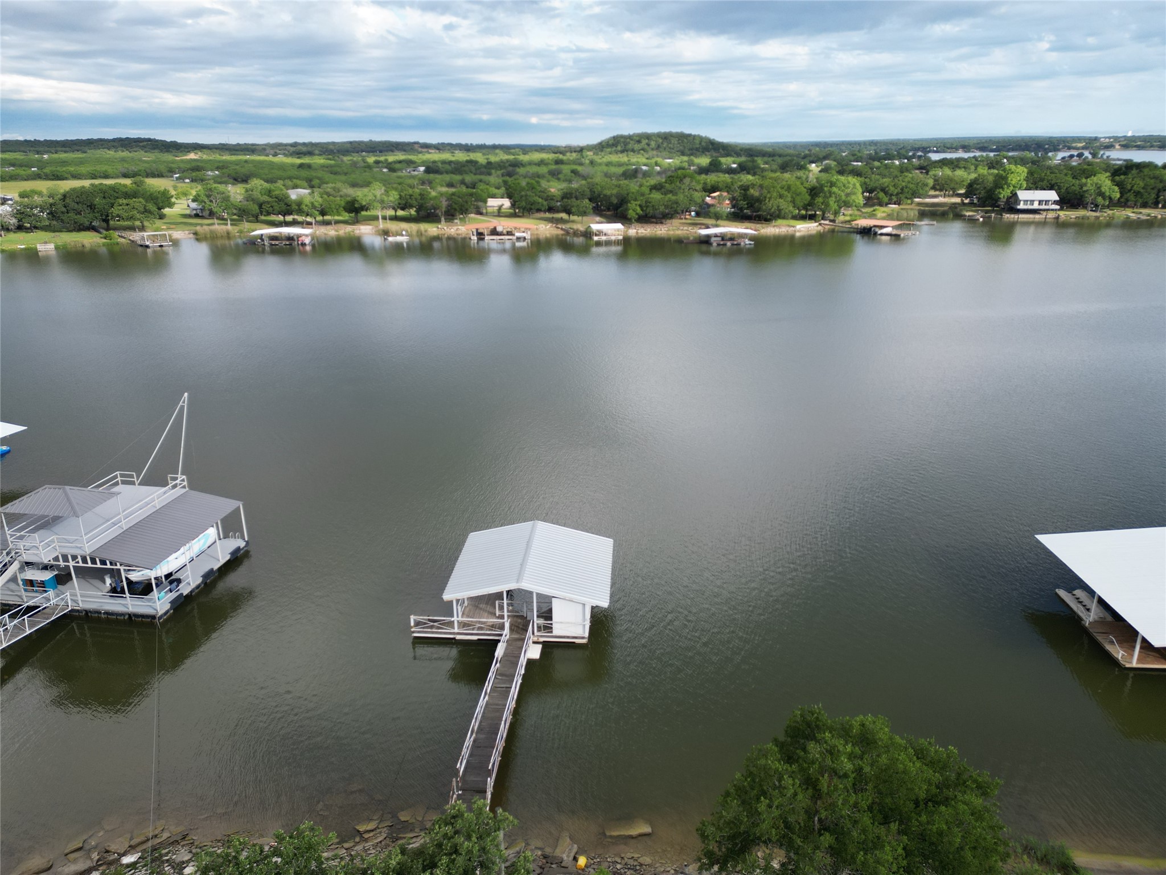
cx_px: 583
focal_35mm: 24
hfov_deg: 71.6
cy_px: 438
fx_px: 808
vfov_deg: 56.8
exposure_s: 1/1500
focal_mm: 6.72
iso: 140
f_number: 1.7
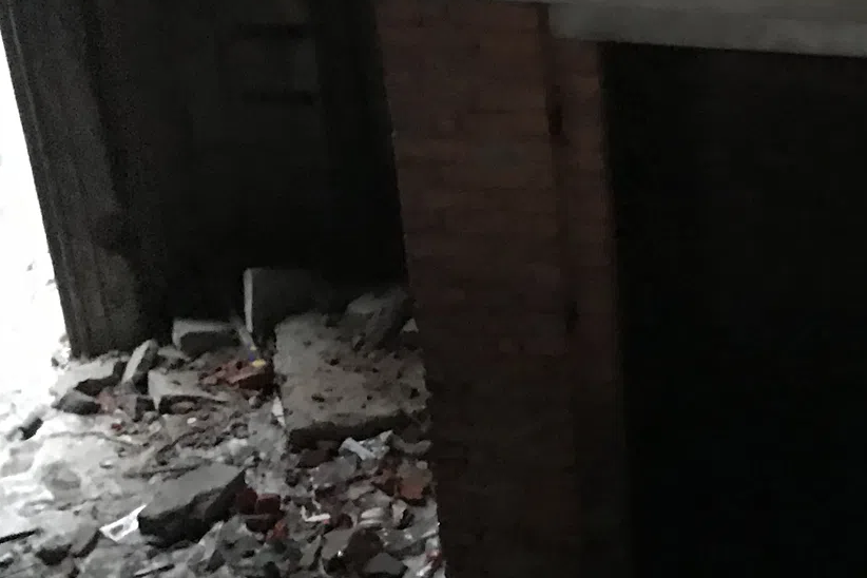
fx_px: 2047
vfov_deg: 16.0
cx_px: 1033
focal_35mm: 85
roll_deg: -4.5
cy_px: 464
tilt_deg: -31.8
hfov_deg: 22.1
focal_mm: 3.99
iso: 100
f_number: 1.8
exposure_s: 1/4
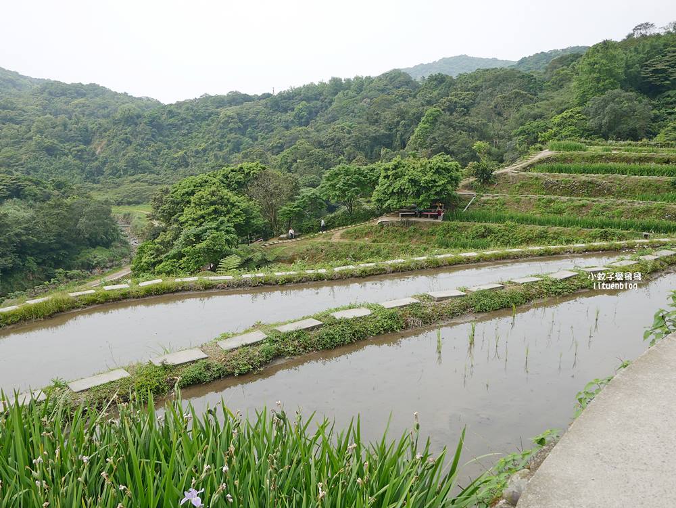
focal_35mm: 28
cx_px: 338
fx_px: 547
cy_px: 254
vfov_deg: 49.8
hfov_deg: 63.4
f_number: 3.5
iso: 200
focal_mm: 14
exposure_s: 1/800
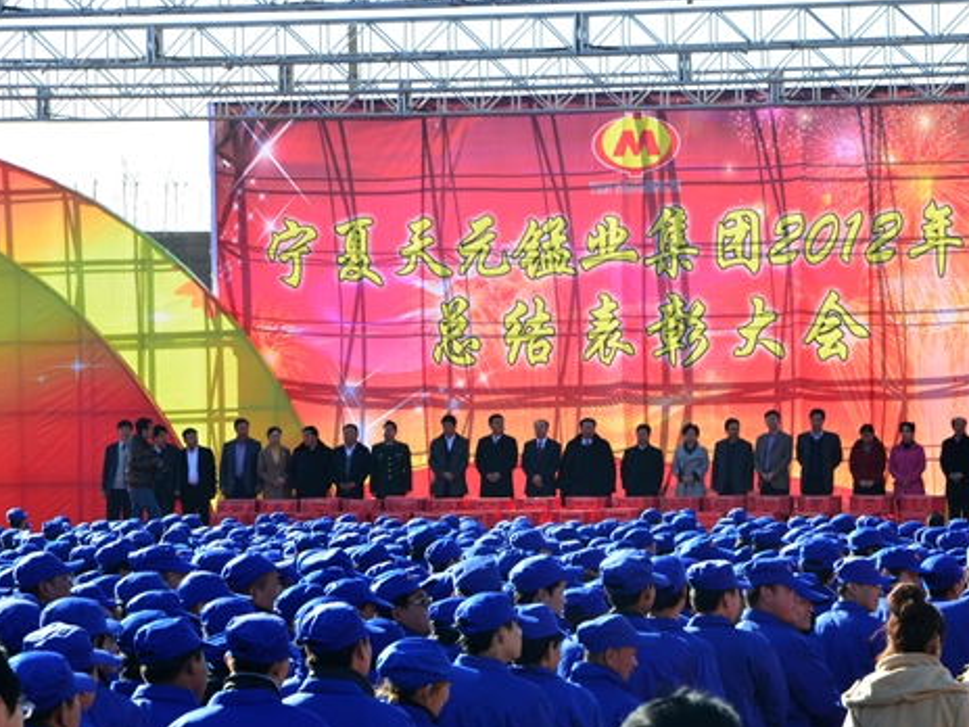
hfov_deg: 9.5
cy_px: 330
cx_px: 589
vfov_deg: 7.1
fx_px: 5841
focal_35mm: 209
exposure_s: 1/250
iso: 800
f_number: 14
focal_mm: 105
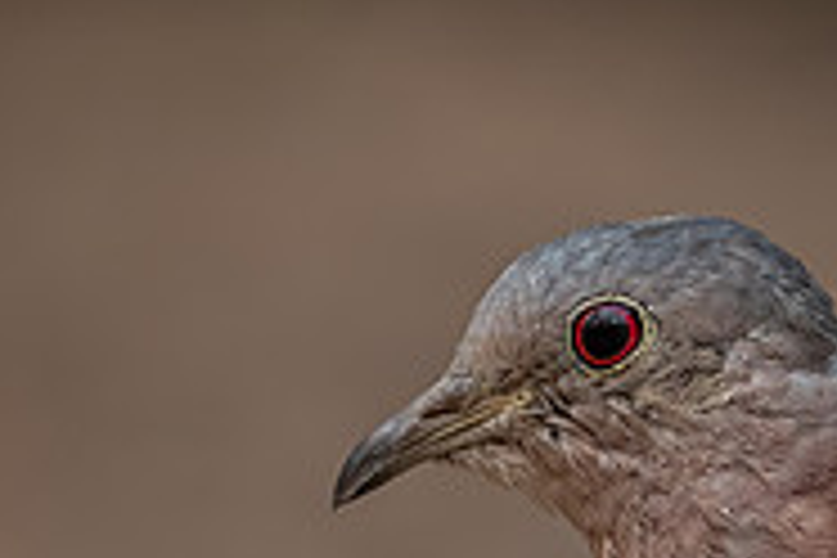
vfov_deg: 0.7
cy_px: 319
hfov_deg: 1.0
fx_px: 45822
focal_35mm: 1971
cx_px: 639
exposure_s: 1/2000
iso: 1400
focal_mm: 400
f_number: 4.5
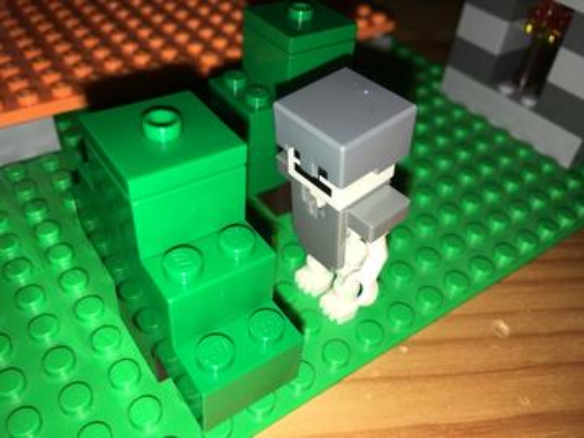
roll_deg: -6.0
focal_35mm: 29
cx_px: 292
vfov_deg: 48.2
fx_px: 489
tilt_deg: -42.2
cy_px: 219
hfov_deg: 61.7
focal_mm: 4.15
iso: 25
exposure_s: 1/231
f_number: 2.2
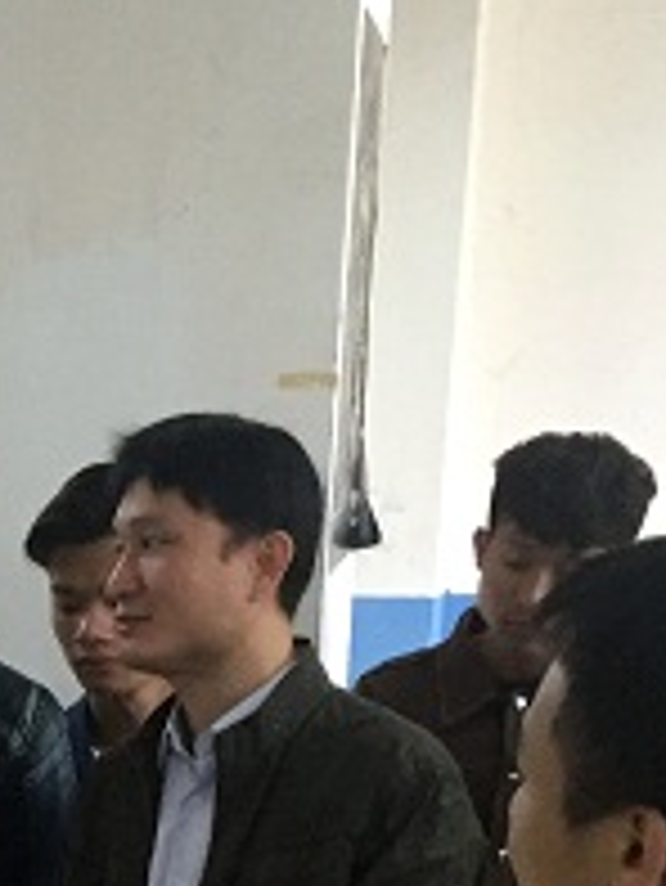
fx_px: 2639
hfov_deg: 13.3
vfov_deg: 18.1
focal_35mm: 103
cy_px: 1050
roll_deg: -1.8
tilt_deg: -12.1
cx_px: -432
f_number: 2.2
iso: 200
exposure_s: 1/33
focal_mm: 4.15
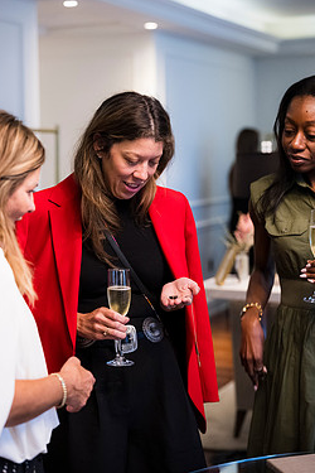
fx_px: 866
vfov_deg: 30.5
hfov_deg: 20.6
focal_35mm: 66
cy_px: 232
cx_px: 131
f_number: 2.2
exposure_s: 1/200
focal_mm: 55
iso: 2500
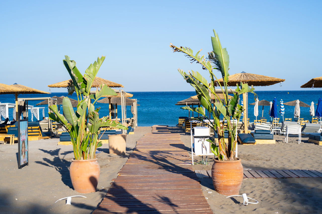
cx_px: 161
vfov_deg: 27.0
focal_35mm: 50
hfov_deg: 39.6
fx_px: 447
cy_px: 107
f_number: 5.6
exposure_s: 1/1000
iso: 200
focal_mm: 50
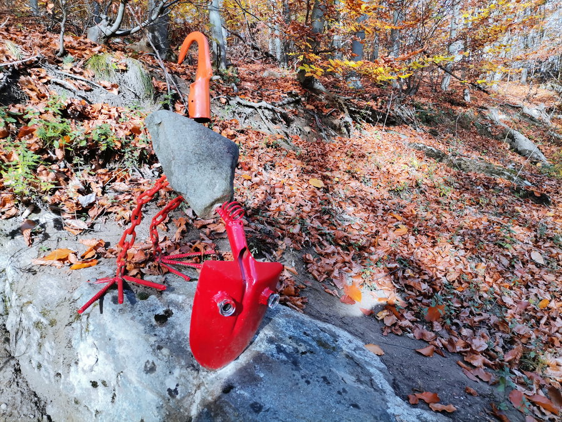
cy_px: 211
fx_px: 422
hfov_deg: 67.3
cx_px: 281
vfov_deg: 53.1
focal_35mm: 26
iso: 50
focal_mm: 4.75
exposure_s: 1/218
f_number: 1.8
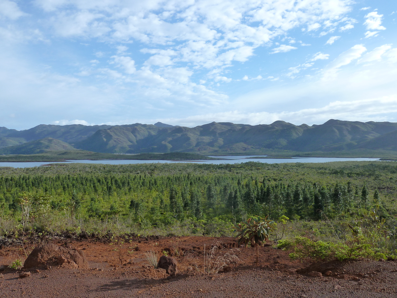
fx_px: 344
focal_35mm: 30
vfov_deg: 46.8
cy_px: 149
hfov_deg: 60.0
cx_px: 198
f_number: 4
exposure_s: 1/500
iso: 125
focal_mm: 5
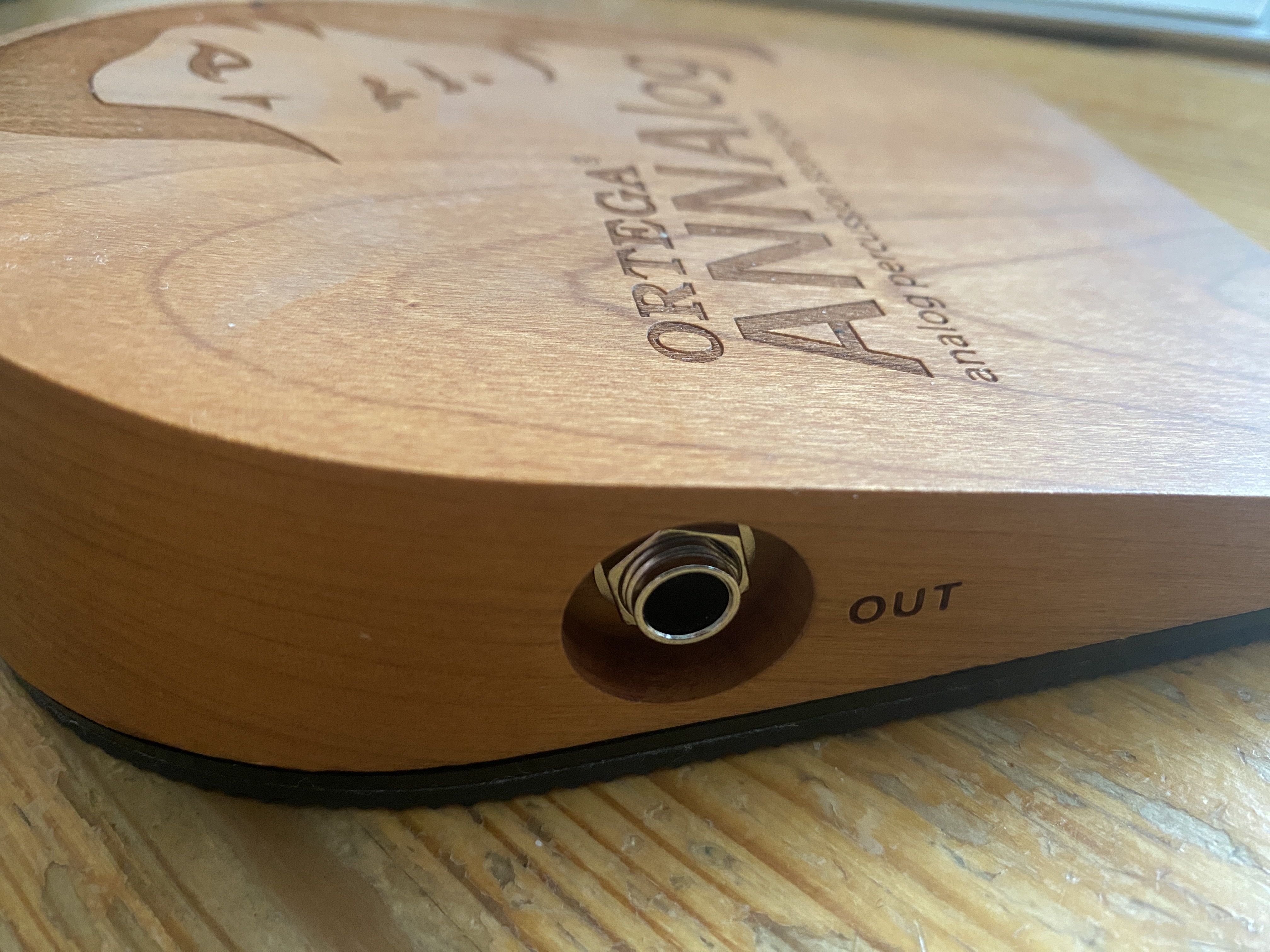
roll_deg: +6.7
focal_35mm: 25
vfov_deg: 54.9
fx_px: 917
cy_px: 476
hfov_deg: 69.4
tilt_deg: -38.5
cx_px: 635
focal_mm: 4.25
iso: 500
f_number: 1.8
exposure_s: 1/51
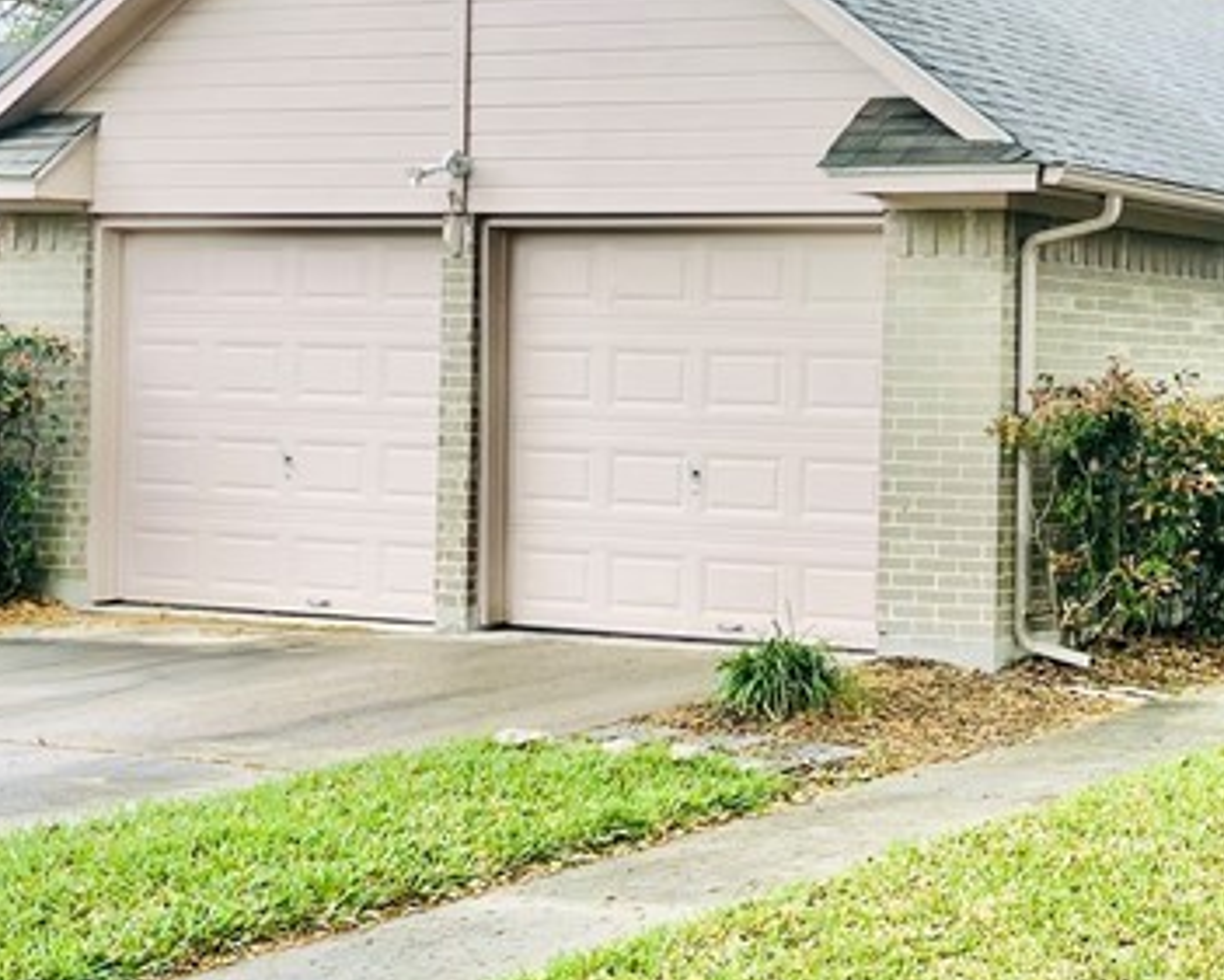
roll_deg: -1.5
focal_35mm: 74
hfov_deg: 24.2
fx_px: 2681
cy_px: 429
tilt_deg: -0.2
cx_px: 1315
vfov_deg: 20.7
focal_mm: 4.2
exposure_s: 1/121
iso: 40
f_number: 1.6
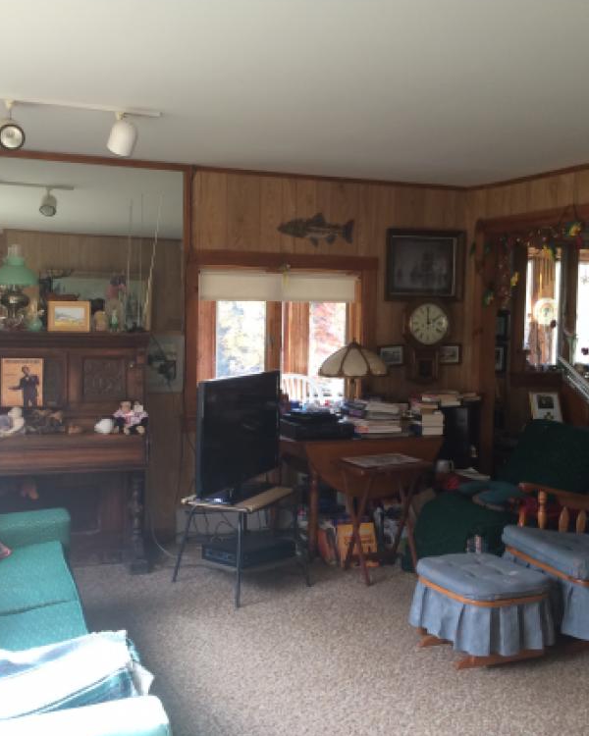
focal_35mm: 40
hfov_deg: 37.3
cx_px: 259
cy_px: 364
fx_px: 872
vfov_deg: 45.8
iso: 40
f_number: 2.2
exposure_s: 1/30
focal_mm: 4.12
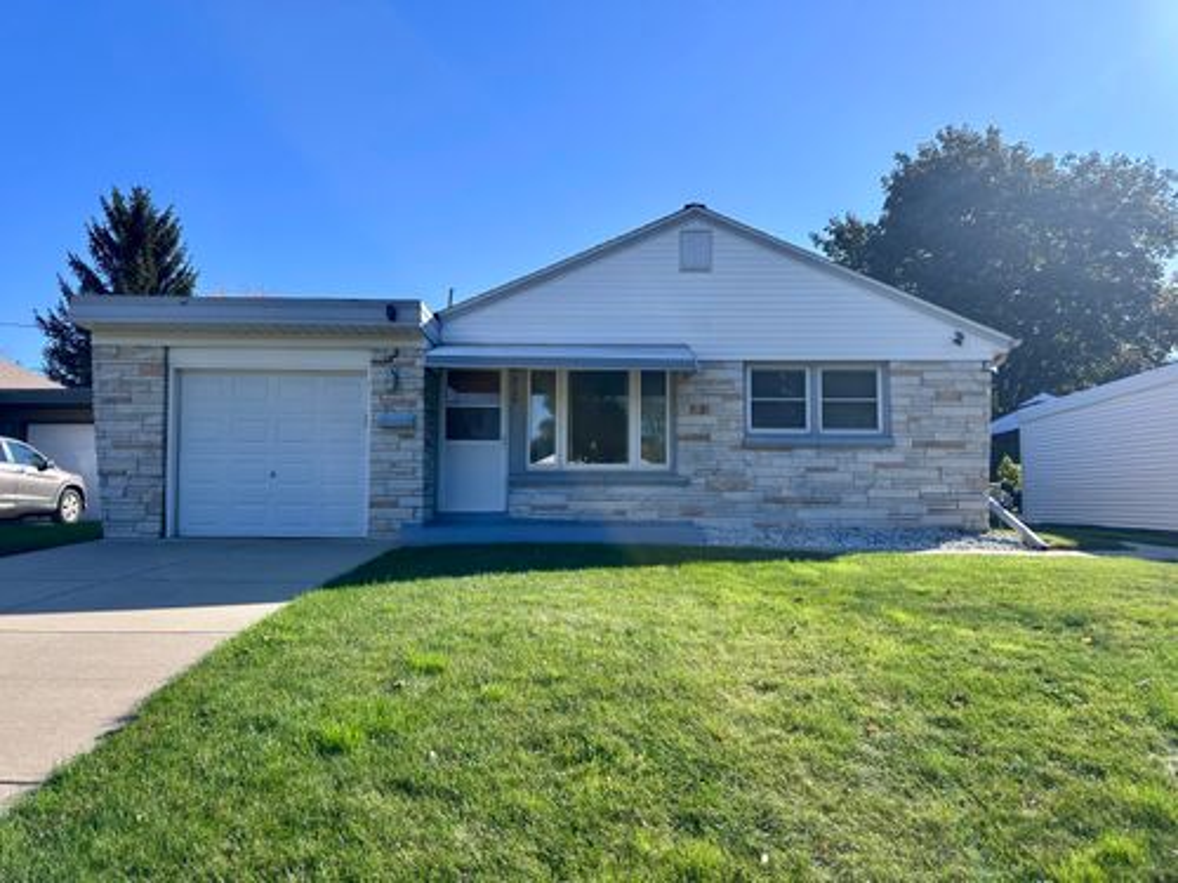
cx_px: 589
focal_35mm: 24
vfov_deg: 56.8
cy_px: 442
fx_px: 817
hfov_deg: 71.6
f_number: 1.78
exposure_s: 1/3247
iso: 80
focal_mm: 6.86
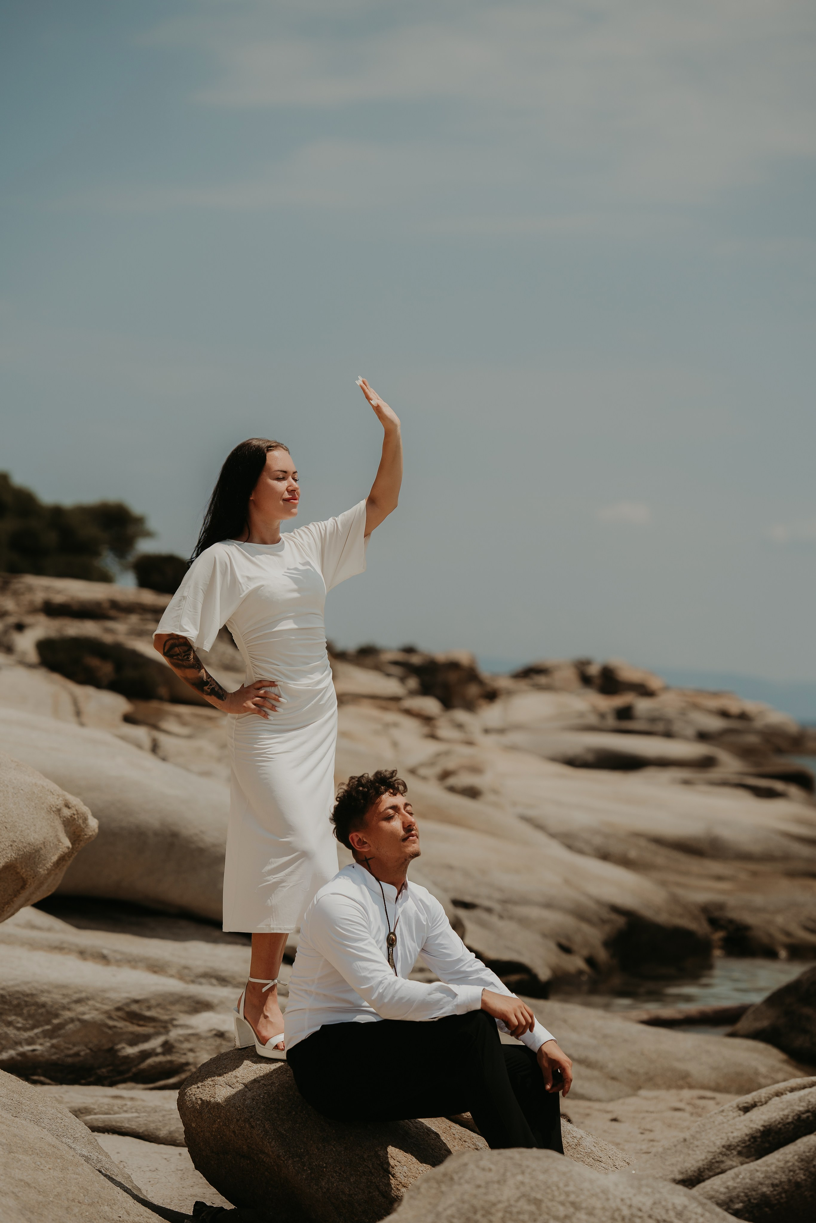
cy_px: 612
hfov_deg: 16.1
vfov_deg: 23.9
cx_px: 408
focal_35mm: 85
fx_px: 2890
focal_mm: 85
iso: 250
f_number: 2.5
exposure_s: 1/8000
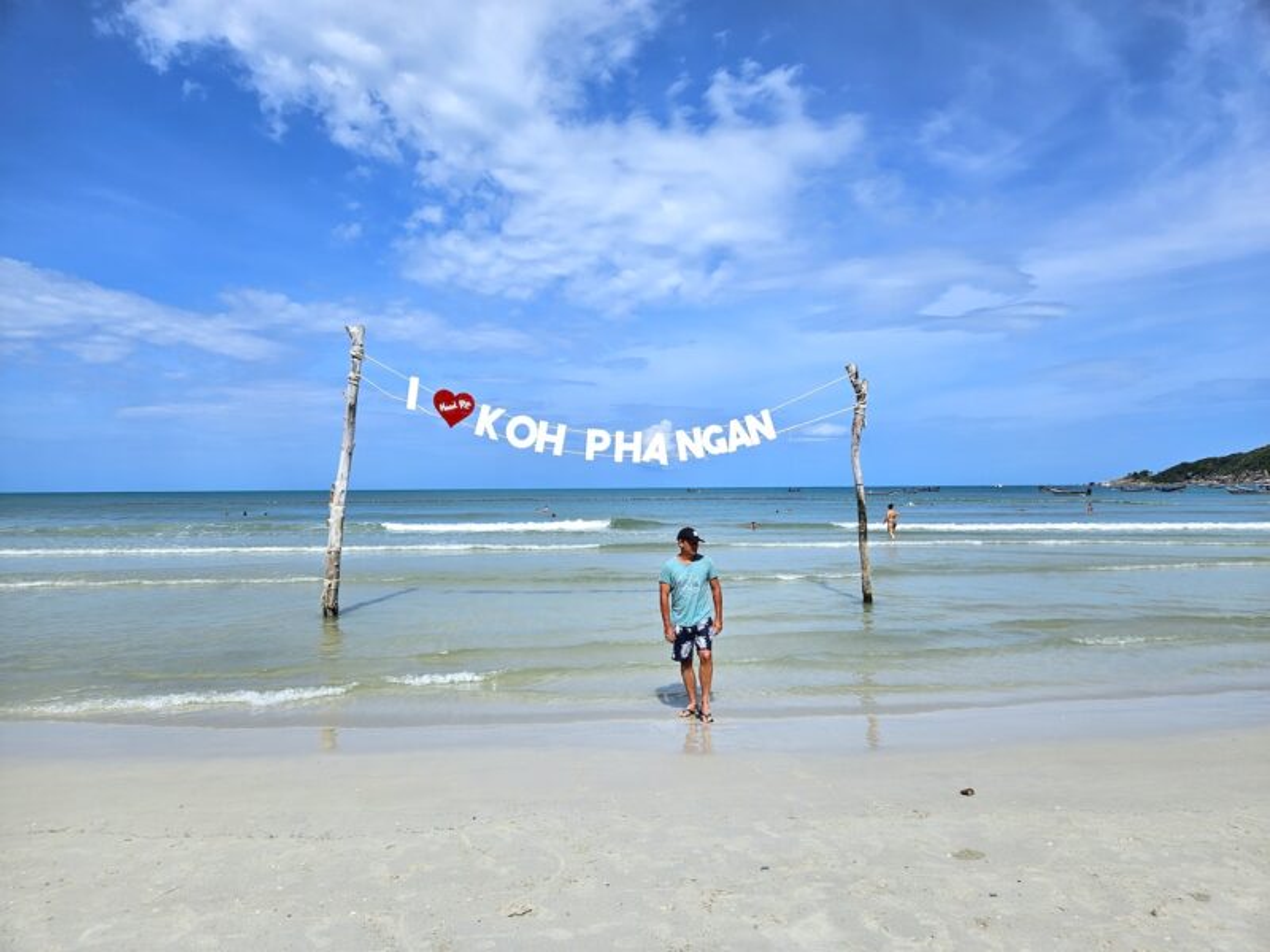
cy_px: 476
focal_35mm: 23
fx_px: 844
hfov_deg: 73.9
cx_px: 635
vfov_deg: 58.9
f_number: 1.8
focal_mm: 5.4
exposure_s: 1/4385
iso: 25
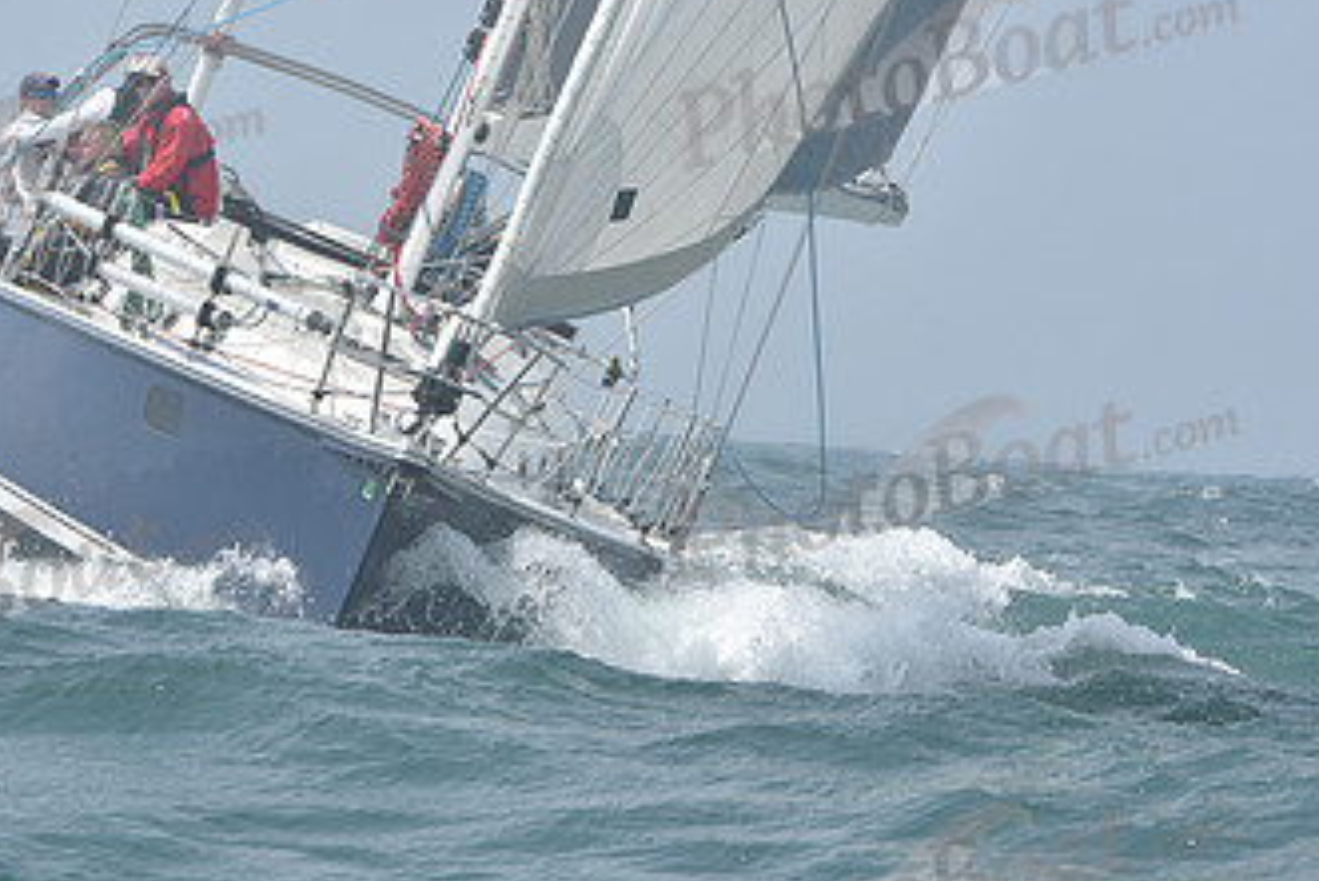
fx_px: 10923
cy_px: 329
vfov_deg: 4.6
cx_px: 474
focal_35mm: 298
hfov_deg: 6.9
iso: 320
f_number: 11
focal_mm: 170
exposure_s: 1/800
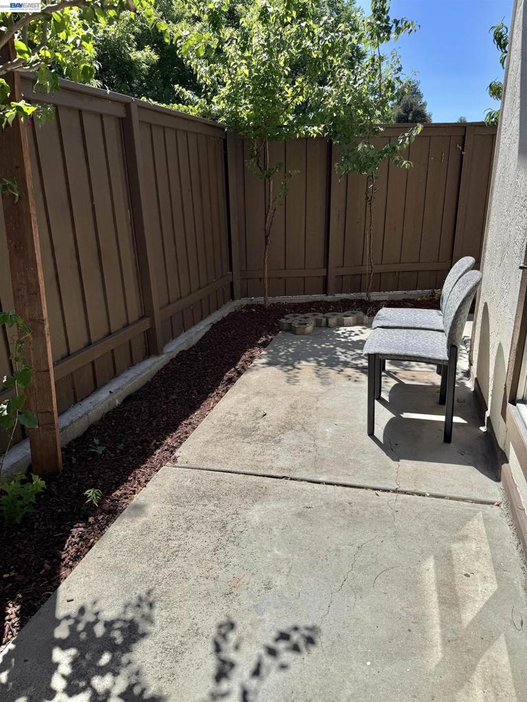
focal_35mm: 24
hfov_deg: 56.8
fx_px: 487
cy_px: 351
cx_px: 264
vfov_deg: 71.6
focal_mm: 6.76
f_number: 1.78
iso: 80
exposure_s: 1/4975
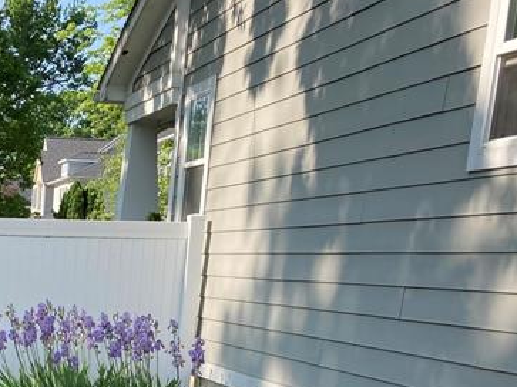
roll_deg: -2.5
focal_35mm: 79
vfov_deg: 17.3
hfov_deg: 23.2
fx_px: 1179
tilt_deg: -13.6
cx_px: -50
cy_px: 532
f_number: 1.8
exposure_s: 1/600
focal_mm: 3.99
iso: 20
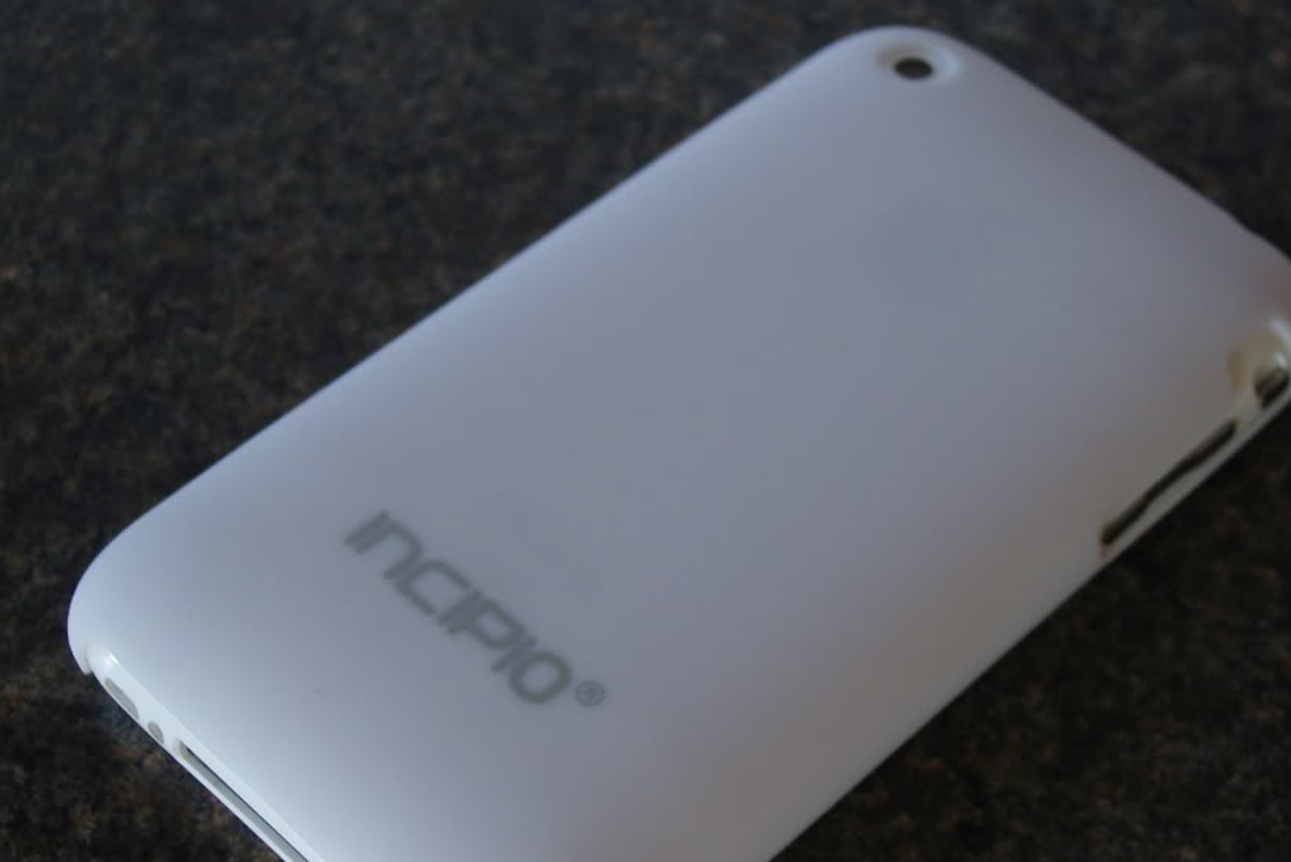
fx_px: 2941
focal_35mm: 82
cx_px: 769
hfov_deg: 24.7
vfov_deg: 16.7
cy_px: 478
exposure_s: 1/50
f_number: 3.8
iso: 200
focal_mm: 13.6
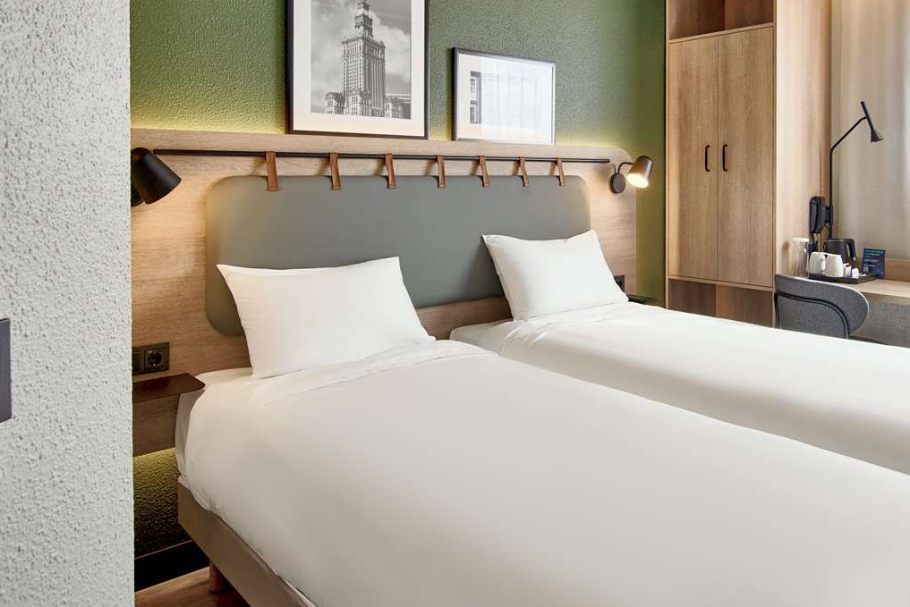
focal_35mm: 28
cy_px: 188
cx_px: 519
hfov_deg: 65.2
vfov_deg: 45.5
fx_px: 708
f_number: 9
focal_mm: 19
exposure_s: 1/160
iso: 400
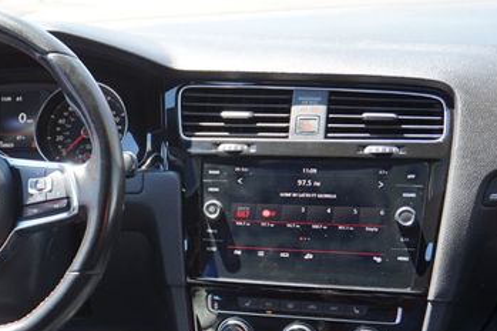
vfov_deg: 20.3
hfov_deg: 29.4
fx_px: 910
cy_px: 280
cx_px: 63
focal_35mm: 66
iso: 100
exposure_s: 1/60
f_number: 4.5
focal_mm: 24
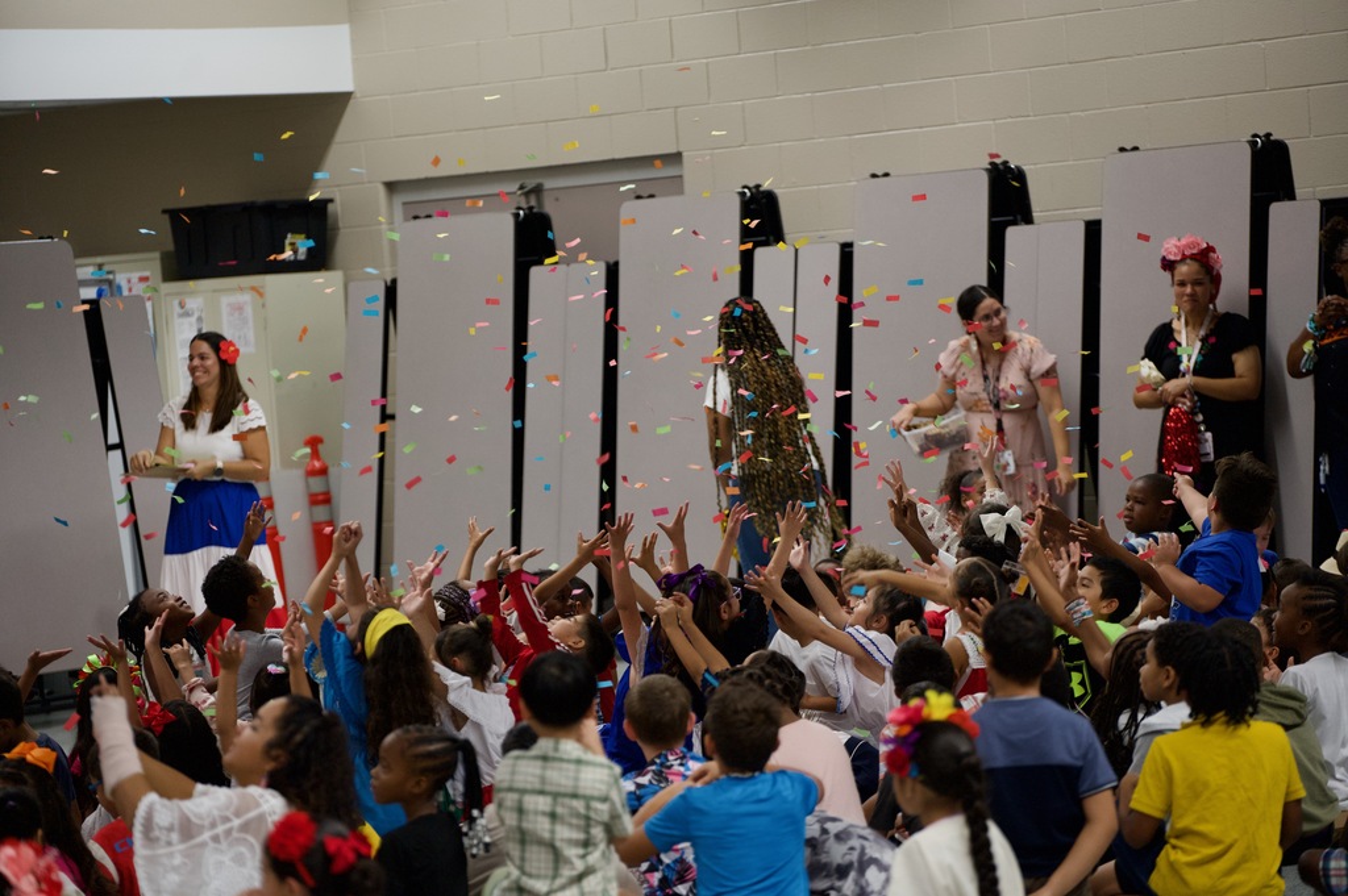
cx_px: 674
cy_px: 448
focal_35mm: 140
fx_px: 5238
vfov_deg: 9.8
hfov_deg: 14.7
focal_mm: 140
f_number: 2.8
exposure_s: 1/400
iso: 2000
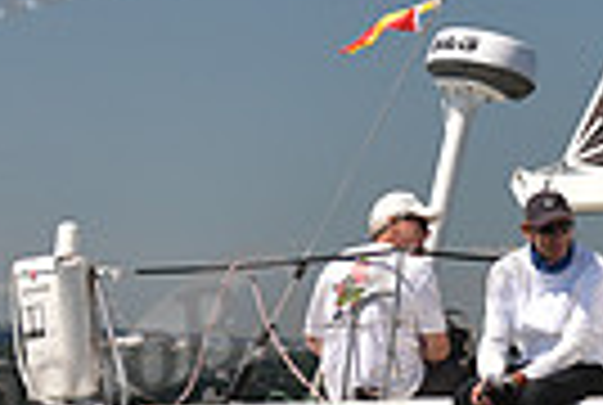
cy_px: 511
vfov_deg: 4.6
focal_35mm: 302
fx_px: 5070
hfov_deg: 6.8
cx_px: 765
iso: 250
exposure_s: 1/1600
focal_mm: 70
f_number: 3.5
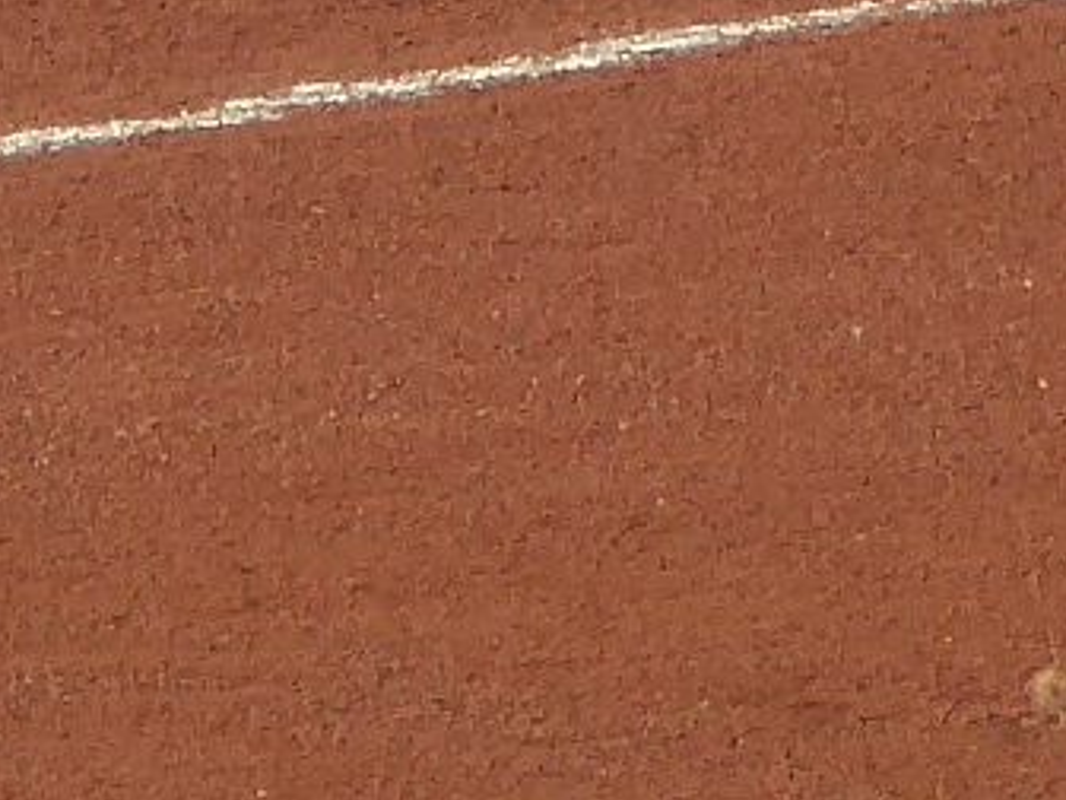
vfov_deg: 1.2
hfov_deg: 1.6
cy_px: -1225
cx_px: -1180
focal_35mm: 1211
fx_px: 37293
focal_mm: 25.6
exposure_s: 1/320
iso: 160
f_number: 5.4
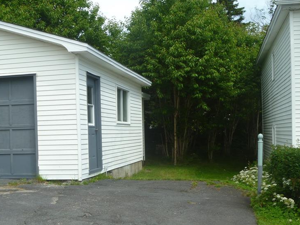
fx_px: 425
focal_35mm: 49
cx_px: 141
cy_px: 150
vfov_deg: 29.5
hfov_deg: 38.9
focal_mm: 6.3
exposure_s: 1/200
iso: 80
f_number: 5.6
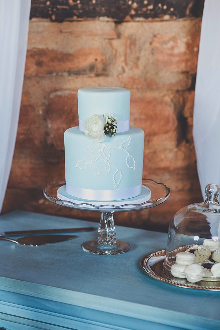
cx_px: 110
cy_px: 165
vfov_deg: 23.9
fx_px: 780
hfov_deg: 16.1
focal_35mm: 85
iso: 800
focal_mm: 85
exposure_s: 1/200
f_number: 3.2
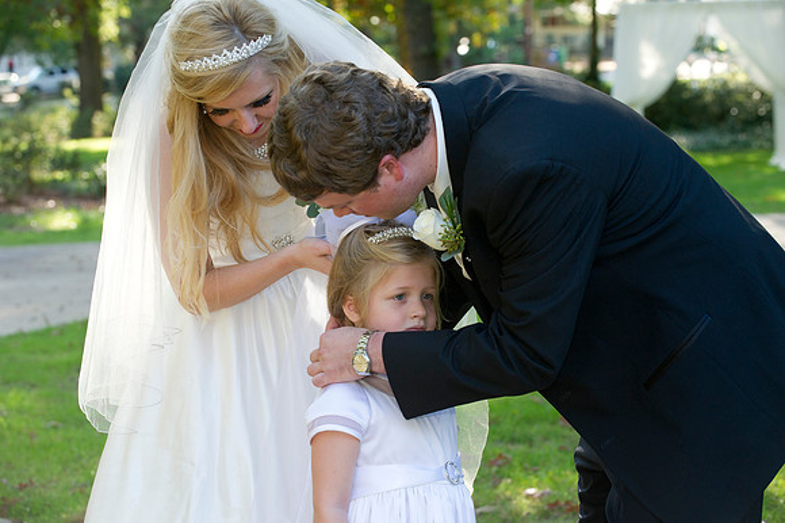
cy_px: 262
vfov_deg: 13.4
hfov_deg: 20.0
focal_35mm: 102
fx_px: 2223
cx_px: 392
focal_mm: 102
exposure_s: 1/125
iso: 500
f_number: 5.6
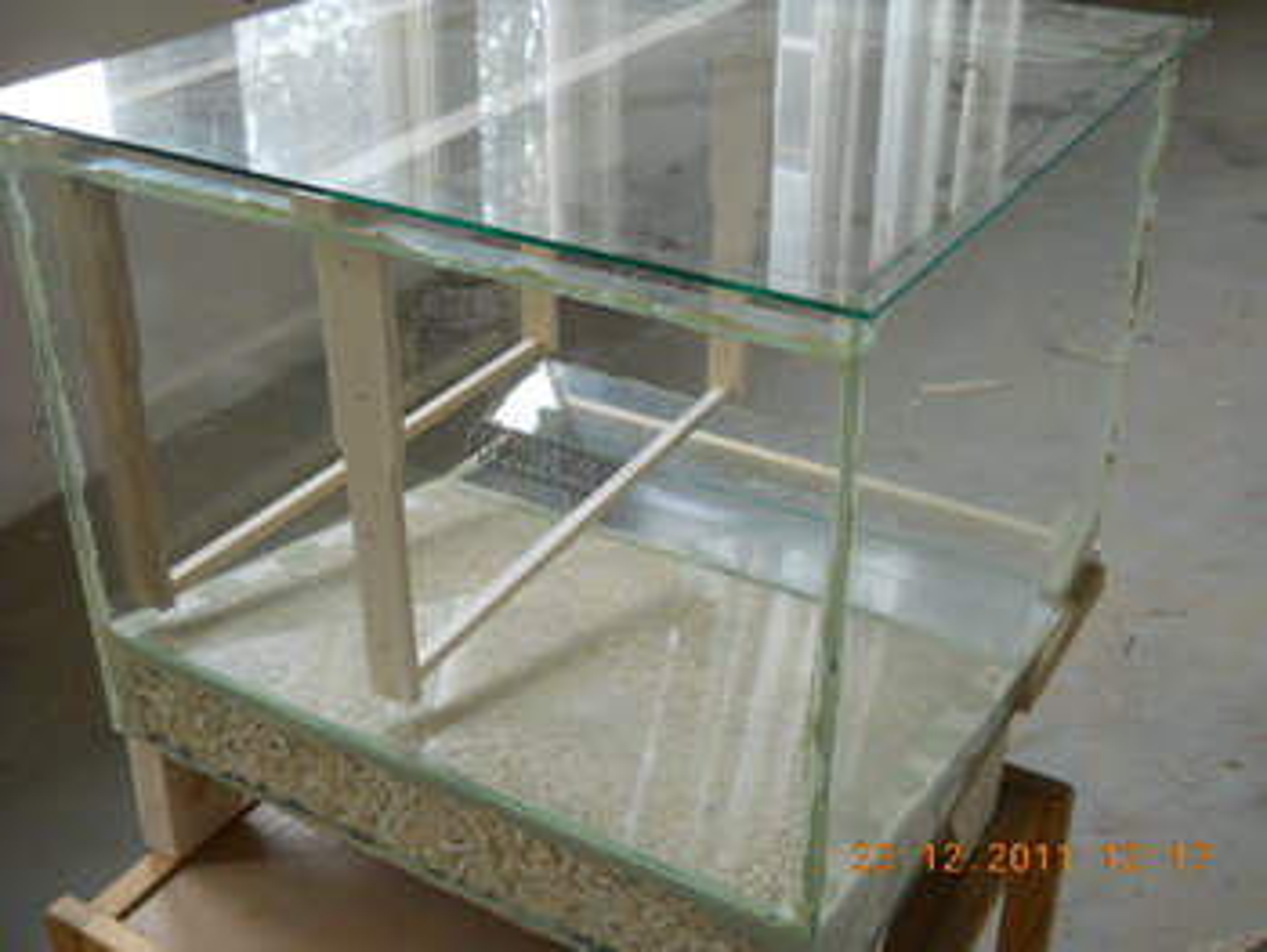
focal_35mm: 41
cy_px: 476
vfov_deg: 35.2
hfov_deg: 45.7
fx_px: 1502
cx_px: 634
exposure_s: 1/30
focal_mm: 6.72
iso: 250
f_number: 3.1
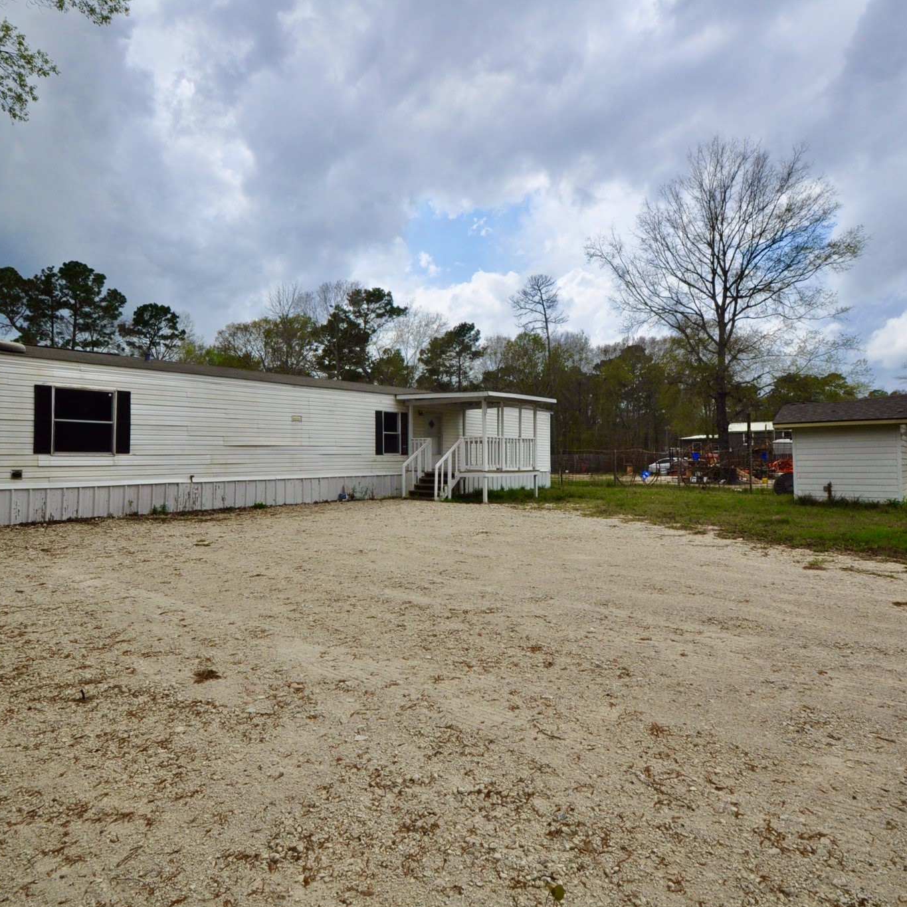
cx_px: 451
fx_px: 593
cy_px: 440
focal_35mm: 20
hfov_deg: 74.8
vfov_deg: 74.8
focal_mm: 10
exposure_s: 1/200
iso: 200
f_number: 16
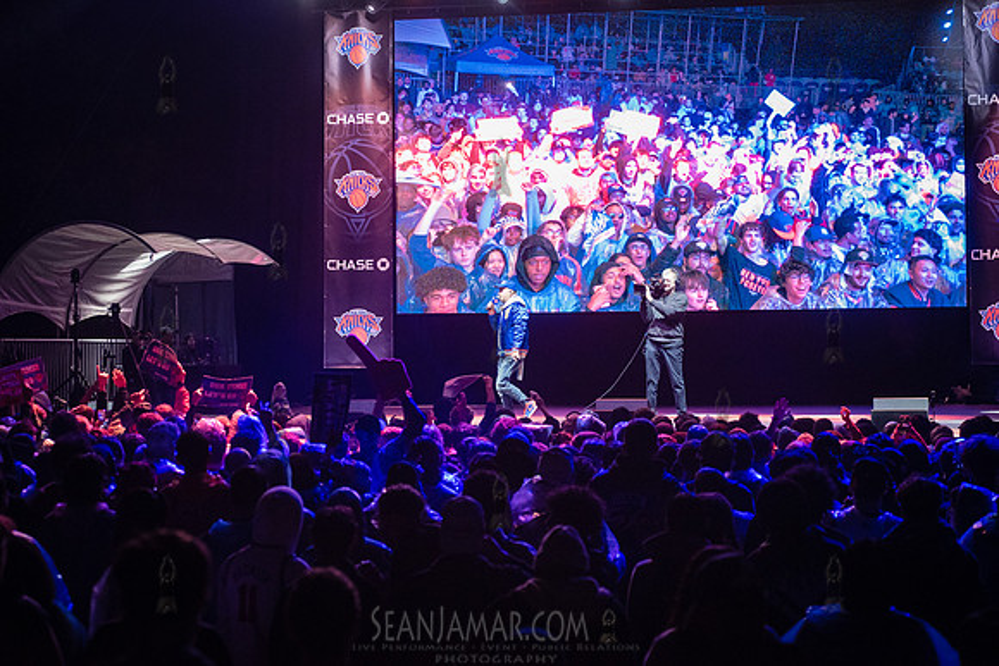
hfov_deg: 25.1
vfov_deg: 16.9
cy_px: 333
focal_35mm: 81
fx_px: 2244
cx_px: 500
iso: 6400
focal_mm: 80
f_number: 4
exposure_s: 1/640
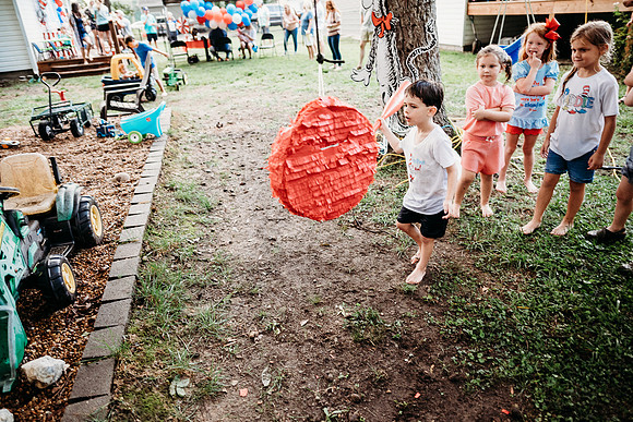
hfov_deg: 73.7
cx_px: 316
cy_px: 211
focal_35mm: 24
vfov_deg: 53.2
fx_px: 422
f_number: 2.5
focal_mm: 24
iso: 1250
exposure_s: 1/200
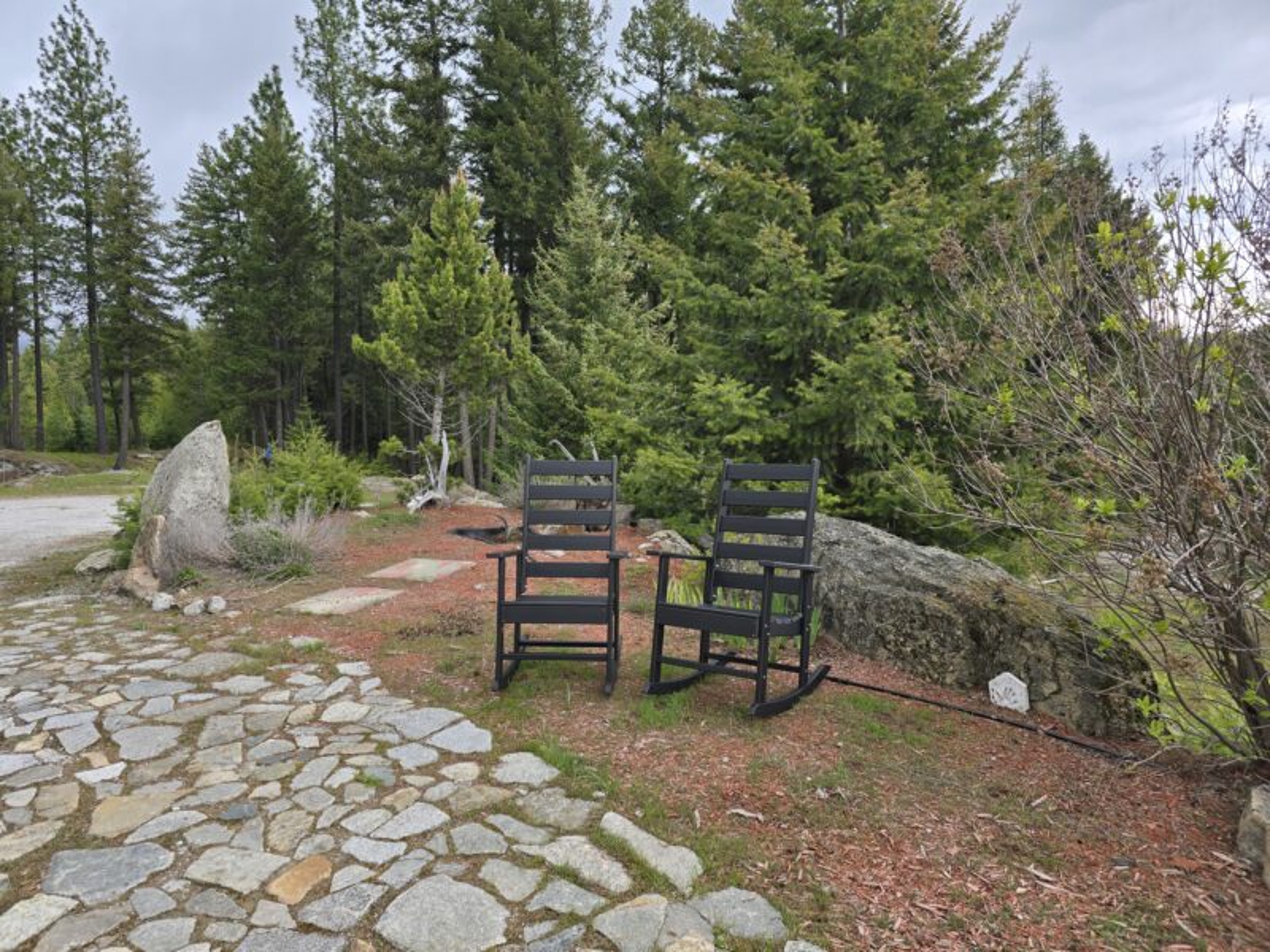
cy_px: 476
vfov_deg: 58.9
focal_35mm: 23
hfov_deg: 73.9
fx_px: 844
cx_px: 635
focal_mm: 6.3
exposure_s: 1/180
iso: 20
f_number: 1.7
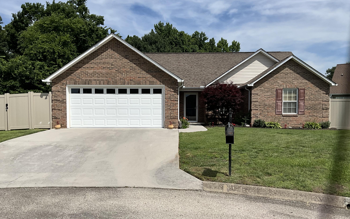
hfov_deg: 61.2
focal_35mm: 31
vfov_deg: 40.6
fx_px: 296
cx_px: 174
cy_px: 120
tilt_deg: -2.1
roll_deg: -0.4
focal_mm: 3
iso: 25
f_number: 1.8
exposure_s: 1/3788
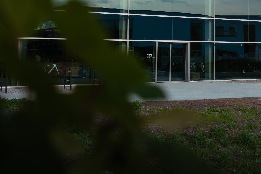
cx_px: 237
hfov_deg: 26.4
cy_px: 1
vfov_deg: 18.0
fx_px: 536
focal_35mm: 74
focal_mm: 35
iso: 100
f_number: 4
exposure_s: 1/640
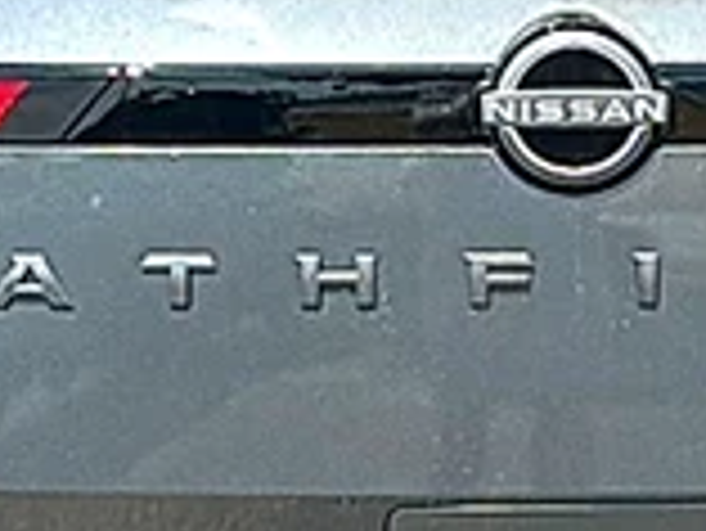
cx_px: 576
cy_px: 362
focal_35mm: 169
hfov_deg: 11.6
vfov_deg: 8.8
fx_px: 3449
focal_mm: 6.86
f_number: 1.78
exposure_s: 1/4386
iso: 80
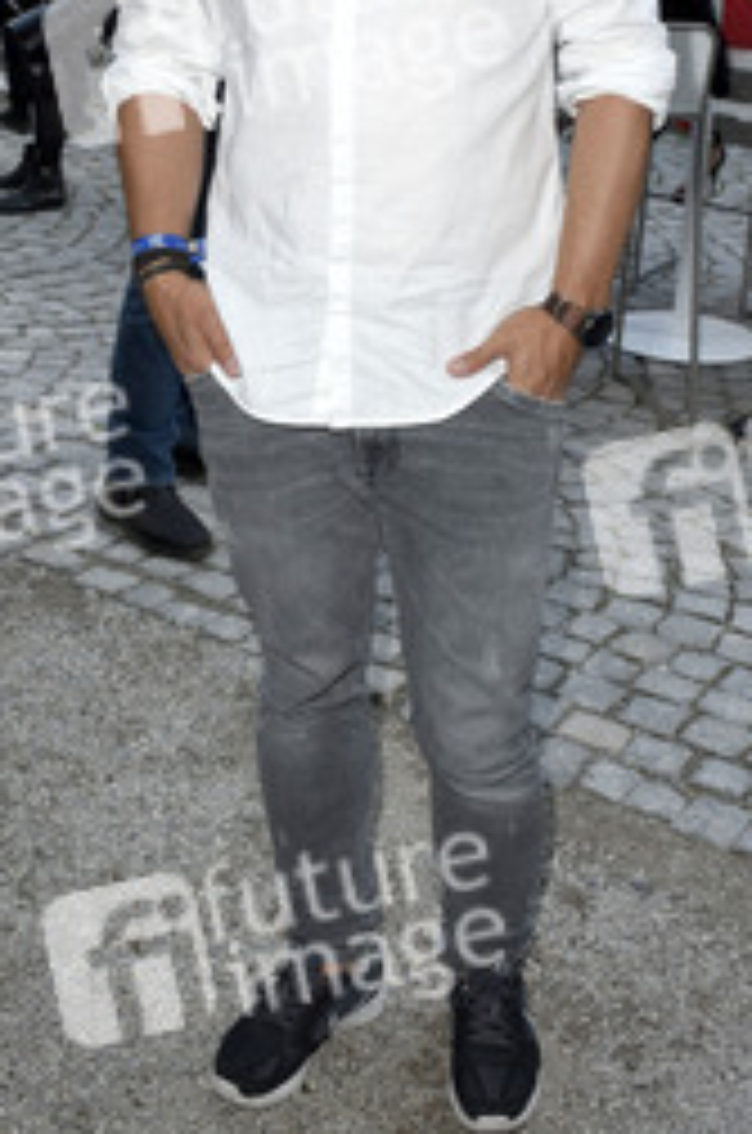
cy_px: 266
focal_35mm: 55
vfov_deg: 35.5
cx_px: 405
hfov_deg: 24.6
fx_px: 1724
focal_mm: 23
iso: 500
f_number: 6.3
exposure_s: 1/160
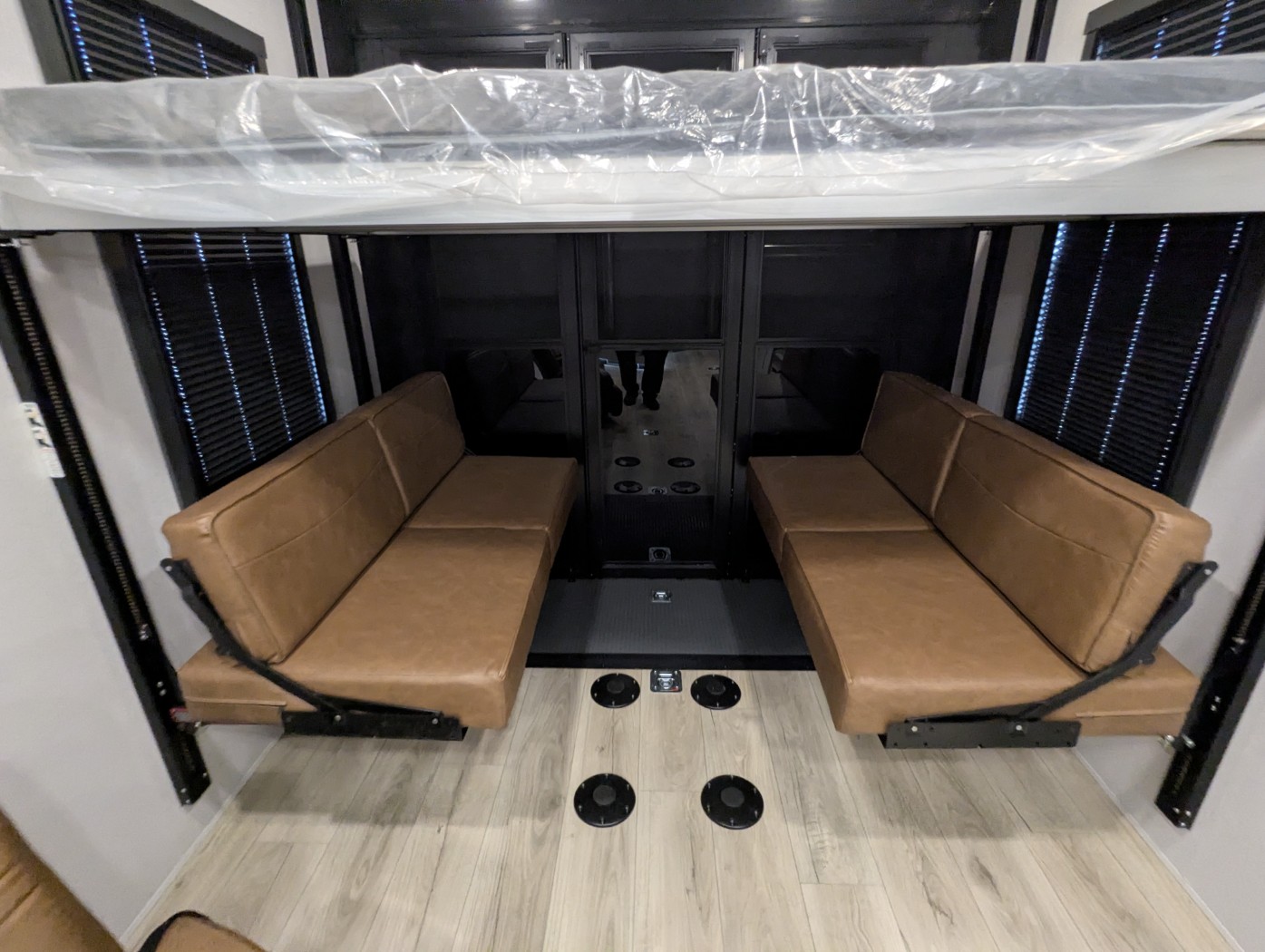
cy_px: 476
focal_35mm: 16
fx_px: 585
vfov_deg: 78.2
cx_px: 632
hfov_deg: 94.4
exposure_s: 1/28.6
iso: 438
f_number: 2.2
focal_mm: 2.35
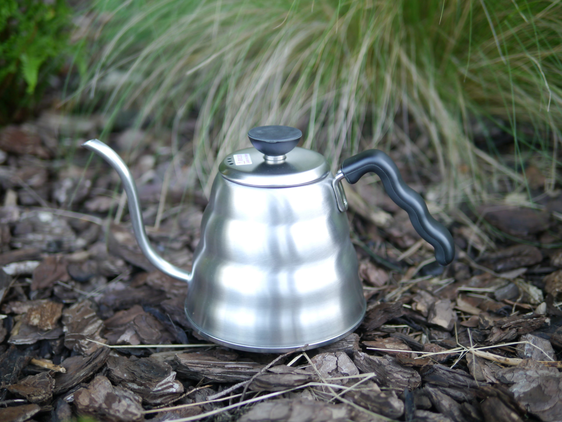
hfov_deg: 38.2
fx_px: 812
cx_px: 281
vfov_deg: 29.1
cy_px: 211
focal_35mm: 50
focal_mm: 25
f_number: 1.4
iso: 160
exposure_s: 1/200
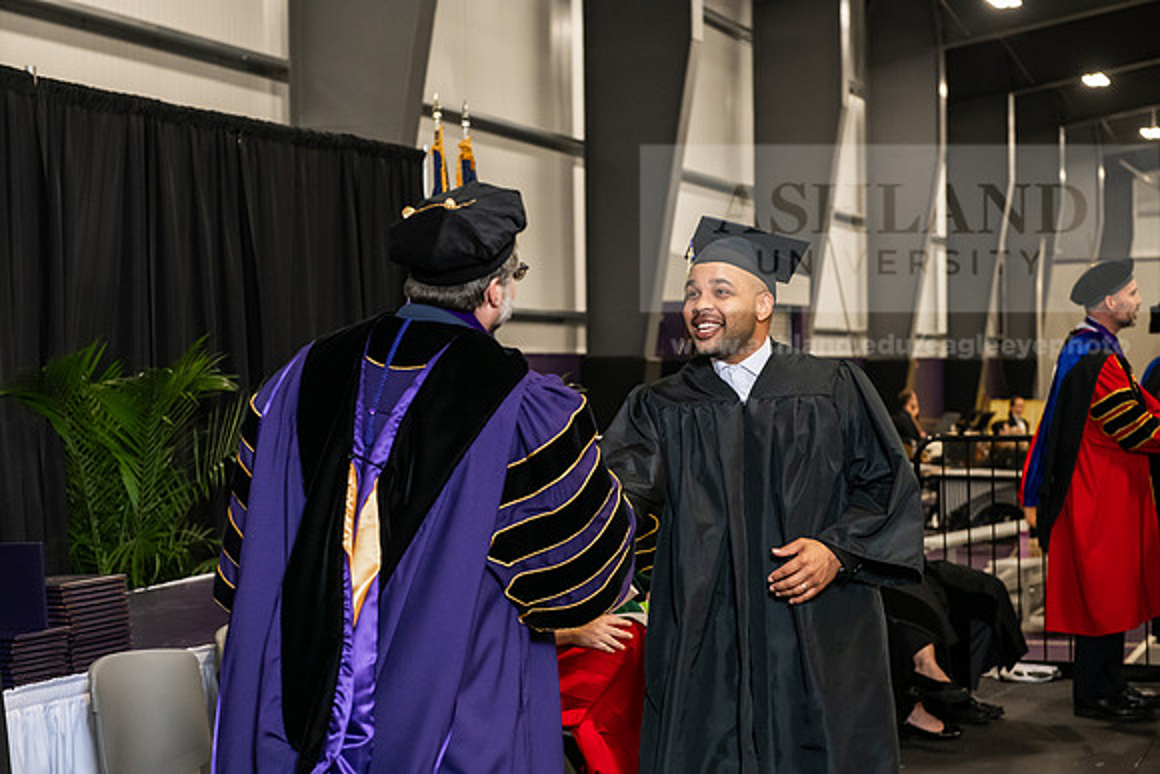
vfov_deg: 19.5
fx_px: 2256
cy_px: 387
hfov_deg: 28.8
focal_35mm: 70
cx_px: 580
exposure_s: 1/200
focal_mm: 70
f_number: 5
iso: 2500
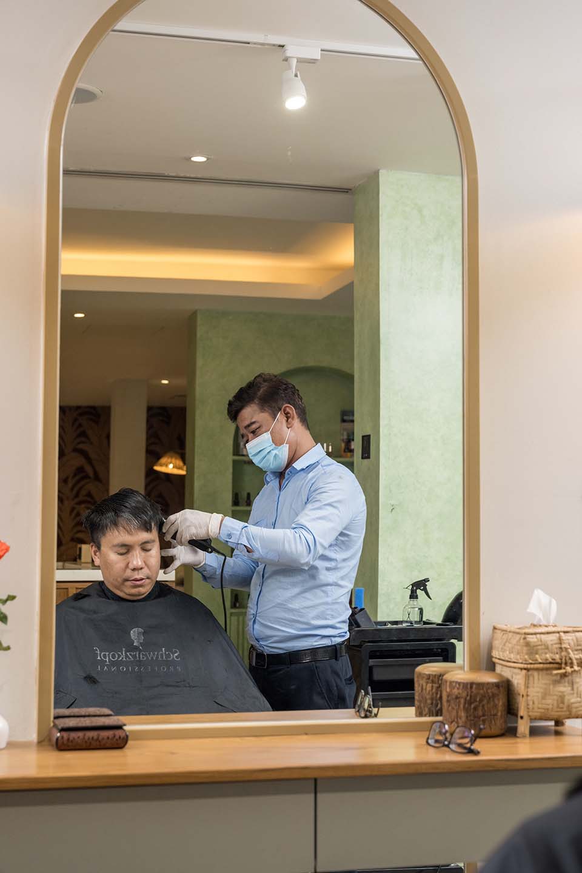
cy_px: 436
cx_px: 291
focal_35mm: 58
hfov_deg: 23.4
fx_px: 1406
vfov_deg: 34.5
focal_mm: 58
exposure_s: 1/200
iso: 1000
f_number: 5.6
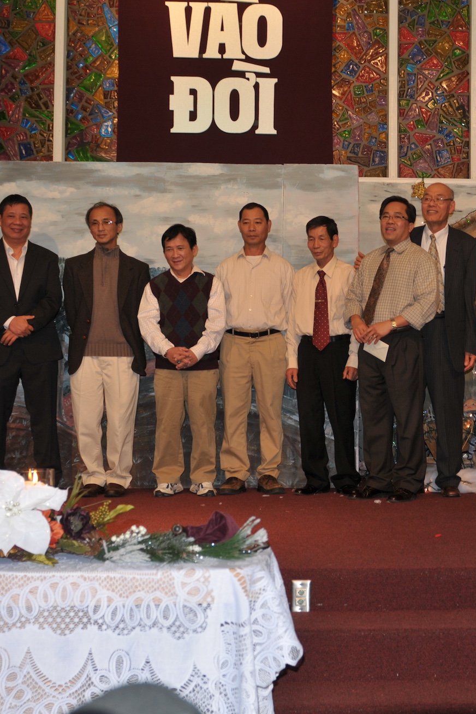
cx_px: 459
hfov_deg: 23.7
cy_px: 361
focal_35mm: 55
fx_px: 1090
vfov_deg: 36.2
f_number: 3.5
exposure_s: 1/60
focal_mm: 24
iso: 200
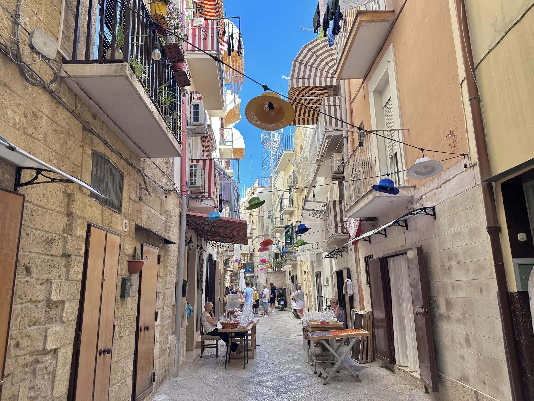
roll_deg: +1.6
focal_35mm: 24
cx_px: 267
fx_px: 370
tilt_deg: +12.7
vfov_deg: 56.8
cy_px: 200
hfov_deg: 71.6
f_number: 1.78
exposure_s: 1/469
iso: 80
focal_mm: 6.86
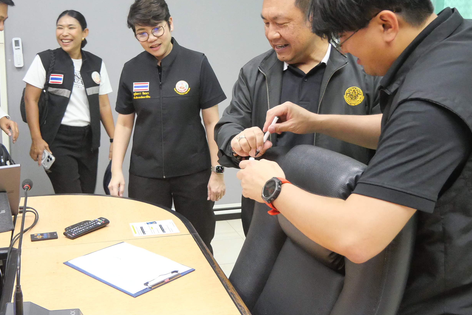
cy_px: 134
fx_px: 577
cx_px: 206
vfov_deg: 30.5
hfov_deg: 44.4
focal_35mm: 44
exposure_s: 1/100
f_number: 3.6
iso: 3200
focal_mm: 14
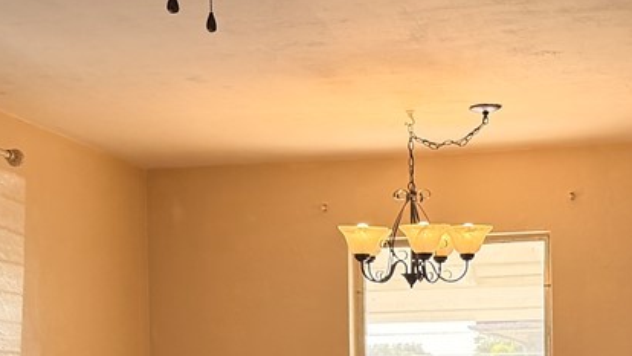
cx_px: 333
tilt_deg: -2.0
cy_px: 468
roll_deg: +1.9
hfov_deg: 21.1
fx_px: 1693
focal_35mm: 101
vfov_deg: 11.7
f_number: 1.78
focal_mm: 6.76
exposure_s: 1/181
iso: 80
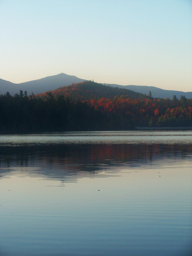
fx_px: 865
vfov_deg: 16.8
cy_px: 128
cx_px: 96
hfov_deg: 12.7
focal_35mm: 117
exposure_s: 1/320
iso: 80
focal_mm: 19.4
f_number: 3.2
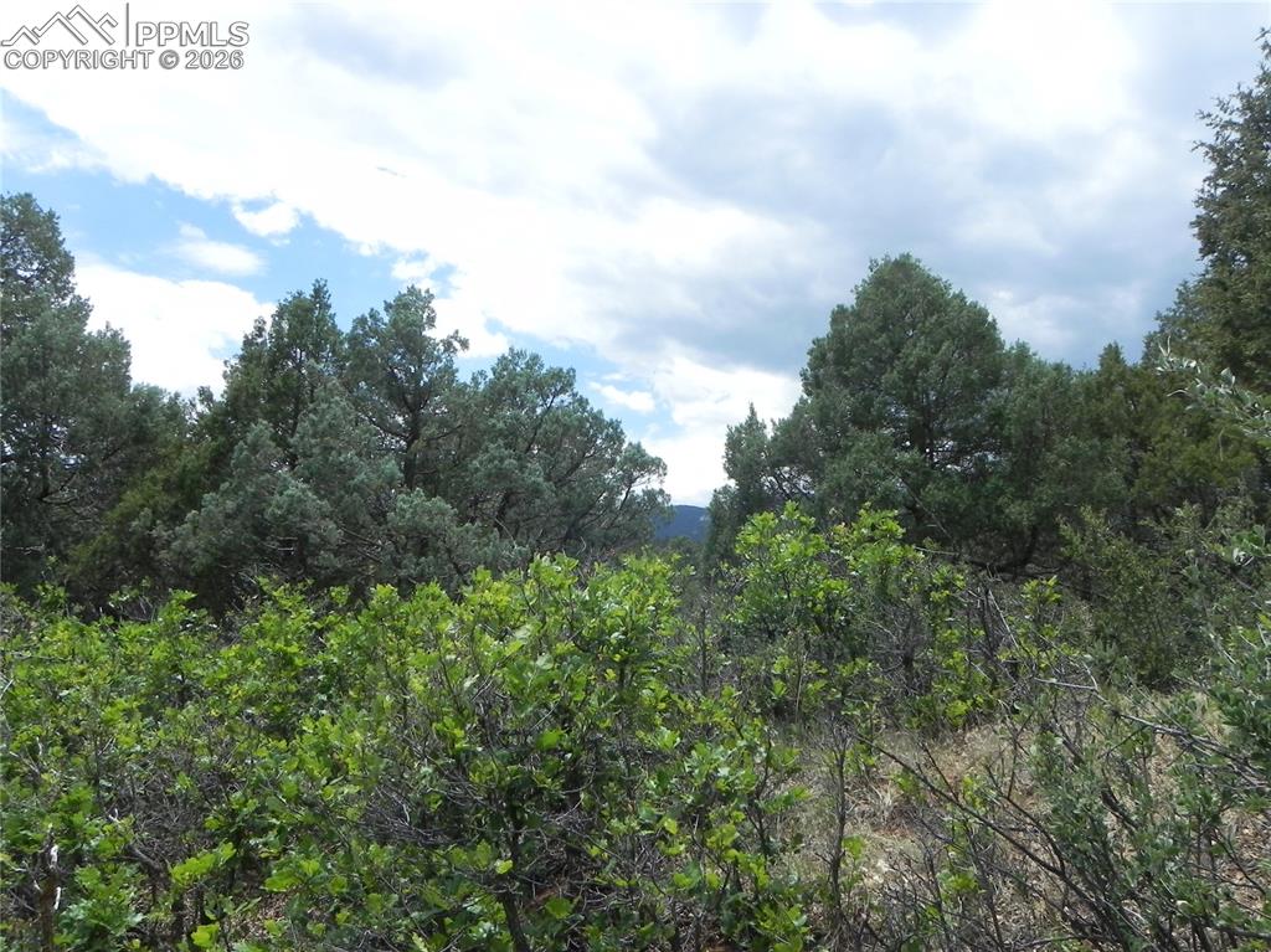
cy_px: 476
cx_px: 636
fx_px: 954
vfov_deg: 53.0
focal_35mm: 26
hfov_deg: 67.3
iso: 160
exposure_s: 1/336
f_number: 7.1
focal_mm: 4.6
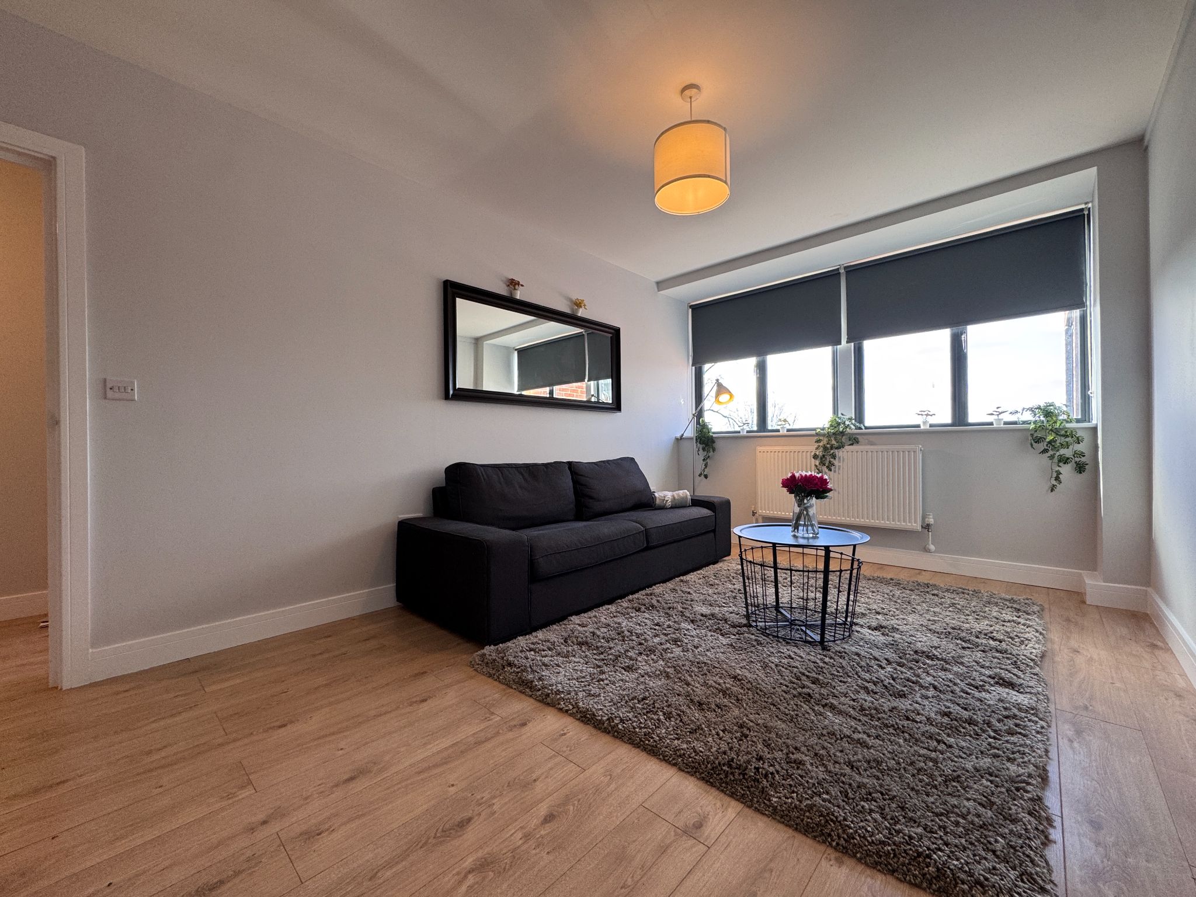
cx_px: 598
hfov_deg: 102.1
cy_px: 448
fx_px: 484
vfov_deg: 85.7
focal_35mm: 14
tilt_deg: +1.1
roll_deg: +1.1
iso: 100
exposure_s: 1/100
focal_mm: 2.22
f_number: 2.2
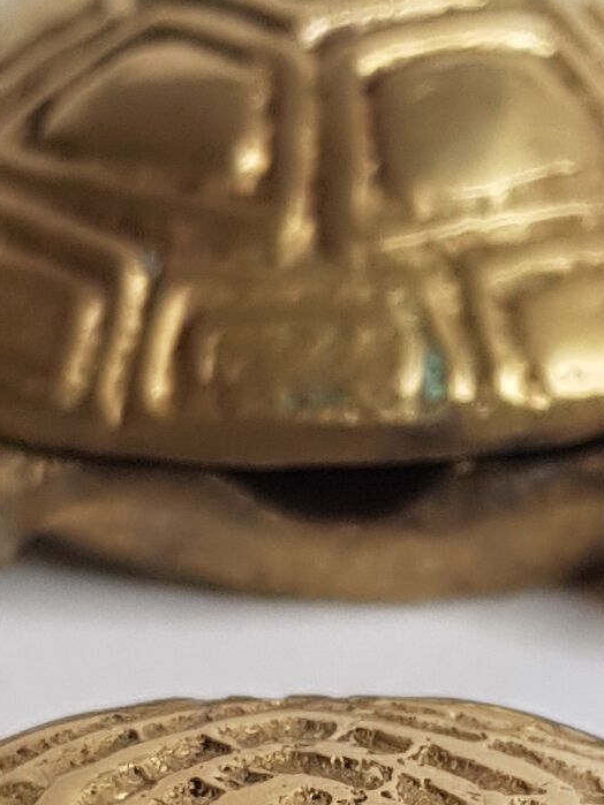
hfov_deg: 9.9
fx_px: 3491
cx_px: 367
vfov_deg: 12.7
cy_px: 1100
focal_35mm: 150
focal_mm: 4.2
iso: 64
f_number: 1.7
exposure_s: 1/100
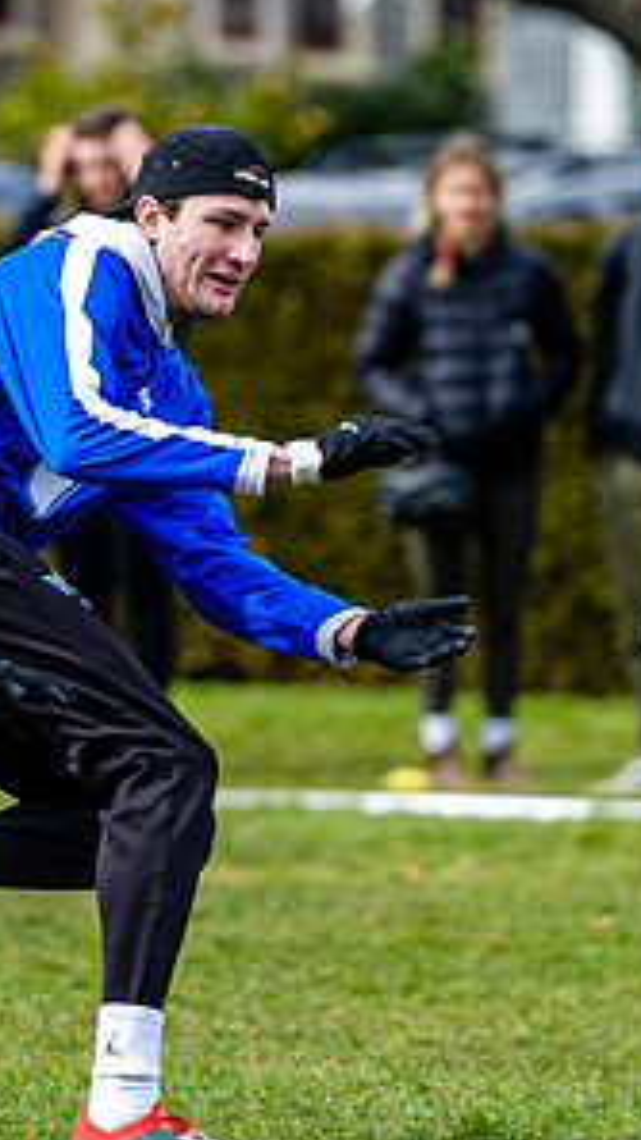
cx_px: 258
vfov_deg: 3.7
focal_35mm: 587
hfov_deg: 2.1
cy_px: 549
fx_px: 17742
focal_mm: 200
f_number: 2.8
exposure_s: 1/1600
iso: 200
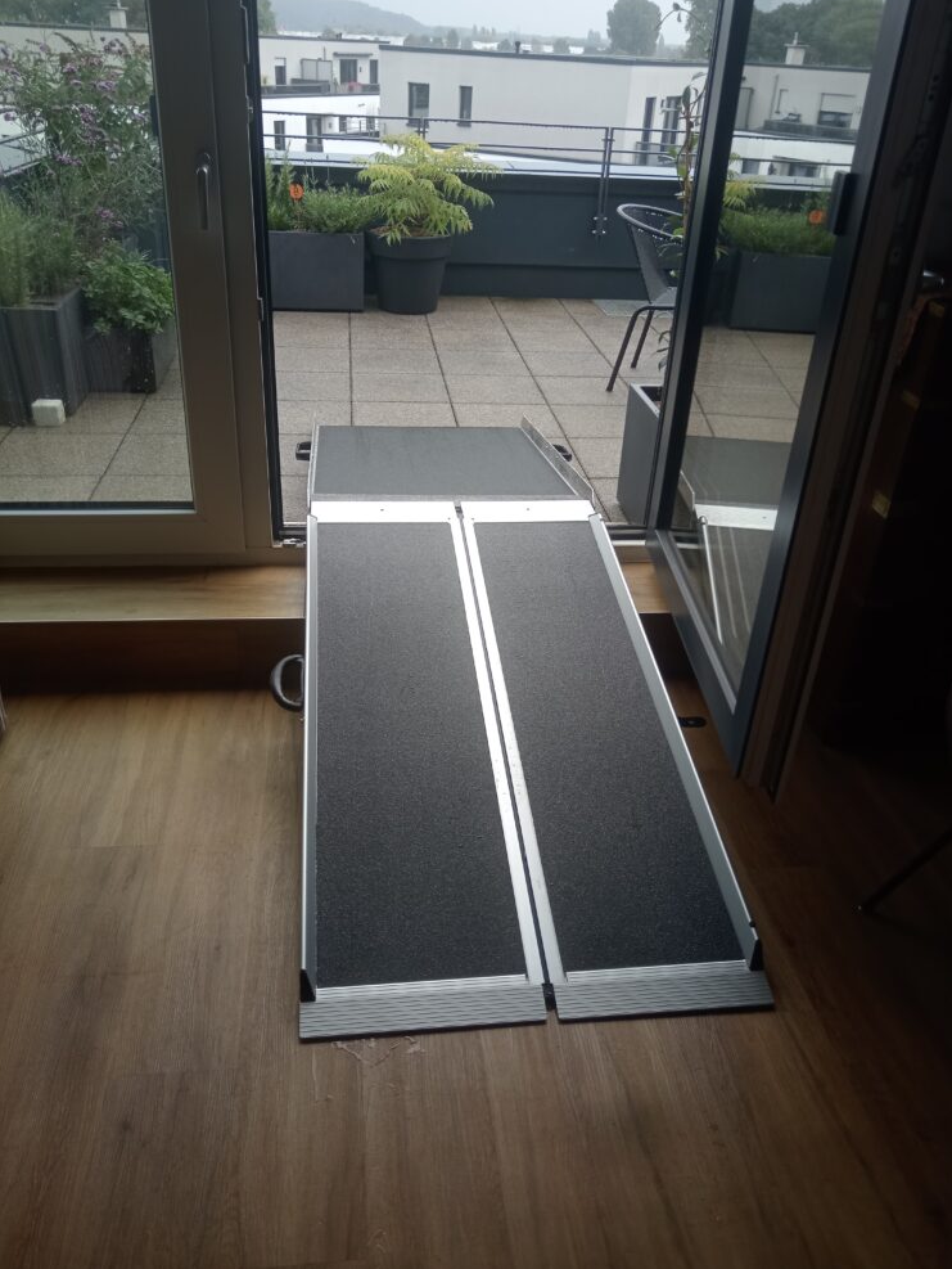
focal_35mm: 28
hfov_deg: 49.8
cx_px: 472
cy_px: 627
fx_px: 1026
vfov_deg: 63.4
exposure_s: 1/100
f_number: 1.9
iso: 180
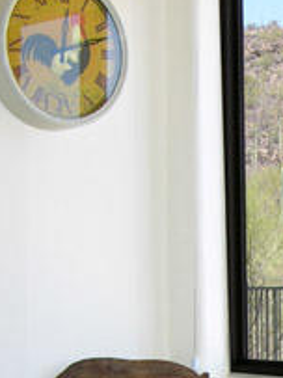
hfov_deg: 12.9
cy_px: 385
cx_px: 343
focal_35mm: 112
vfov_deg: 17.2
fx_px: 1222
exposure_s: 1/60
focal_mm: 8.9
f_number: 3.5
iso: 50
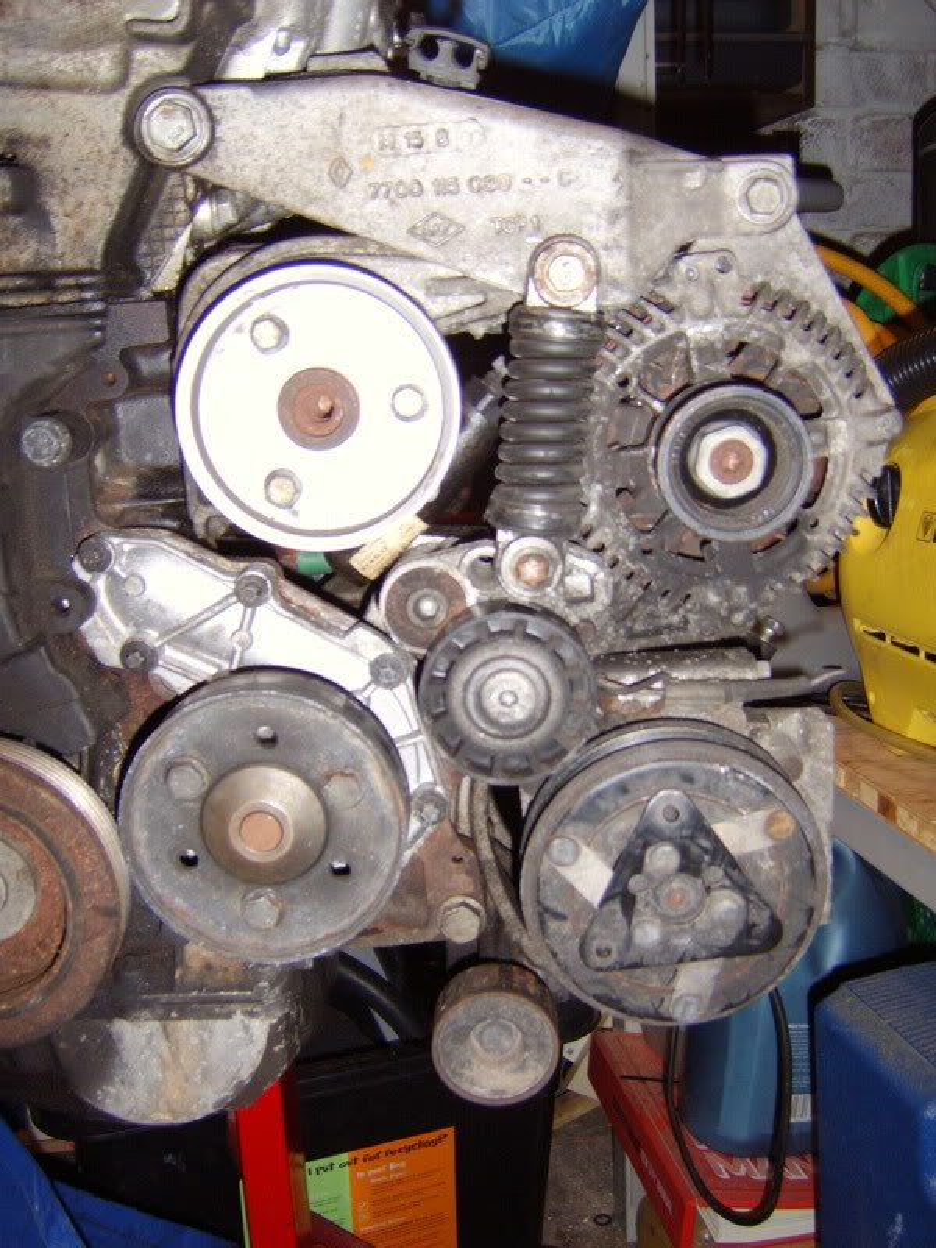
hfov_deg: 45.4
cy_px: 624
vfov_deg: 58.4
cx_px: 468
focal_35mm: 31
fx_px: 1118
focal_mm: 8.13
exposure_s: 1/30
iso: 141
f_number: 2.7
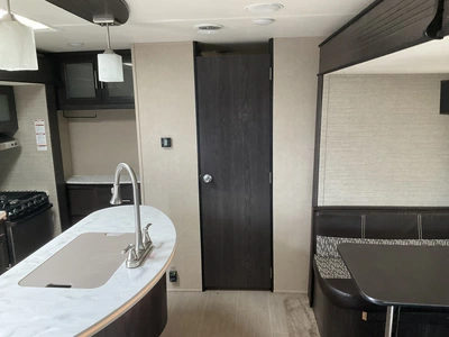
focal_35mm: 29
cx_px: 224
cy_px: 168
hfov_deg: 61.7
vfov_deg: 48.2
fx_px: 376
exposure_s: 1/60
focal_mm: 3
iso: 125
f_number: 1.8
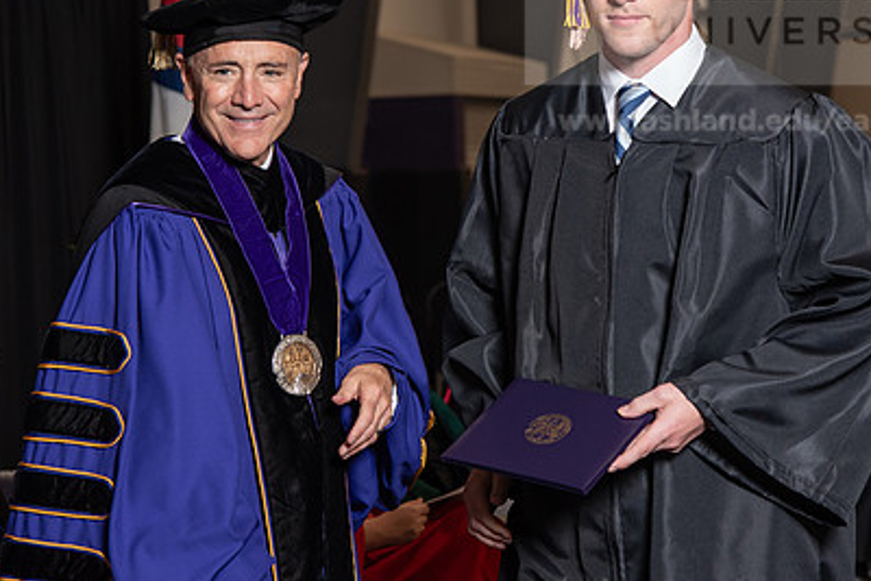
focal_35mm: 113
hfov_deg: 18.1
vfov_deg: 12.1
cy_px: 166
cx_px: 459
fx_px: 2735
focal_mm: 78
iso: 1000
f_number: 5
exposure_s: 1/200
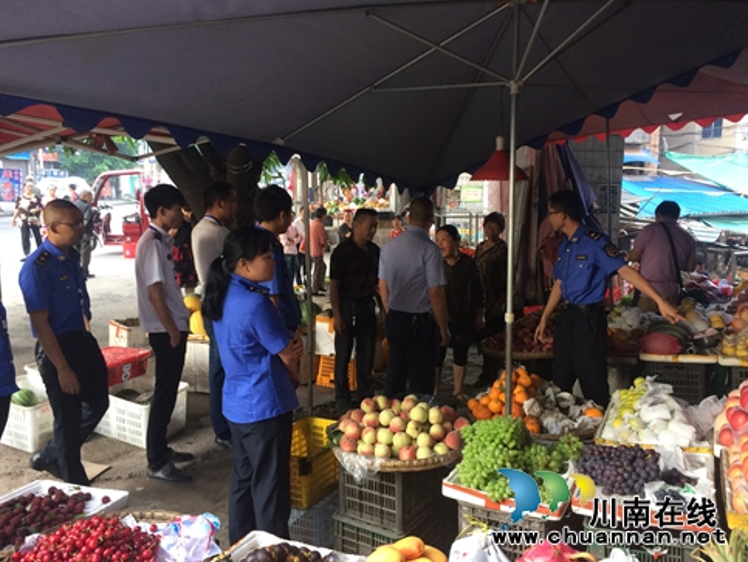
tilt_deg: -8.9
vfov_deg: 46.8
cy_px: 286
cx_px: 386
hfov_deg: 59.9
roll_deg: -0.8
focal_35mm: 30
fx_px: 649
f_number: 2.2
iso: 50
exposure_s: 1/33
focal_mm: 4.15
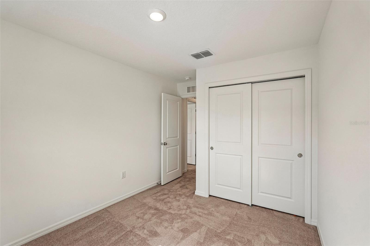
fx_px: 164
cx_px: 185
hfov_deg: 96.7
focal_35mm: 16
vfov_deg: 73.7
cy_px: 123
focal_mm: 16
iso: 400
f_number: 8
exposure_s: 1/125
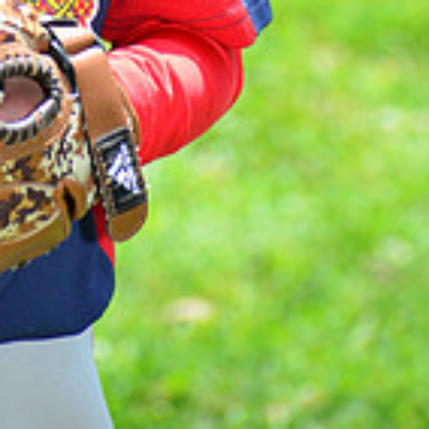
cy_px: -375
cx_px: -86
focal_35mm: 644
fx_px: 9030
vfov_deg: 2.7
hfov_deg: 2.7
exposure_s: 1/200
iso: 200
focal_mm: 185
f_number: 8
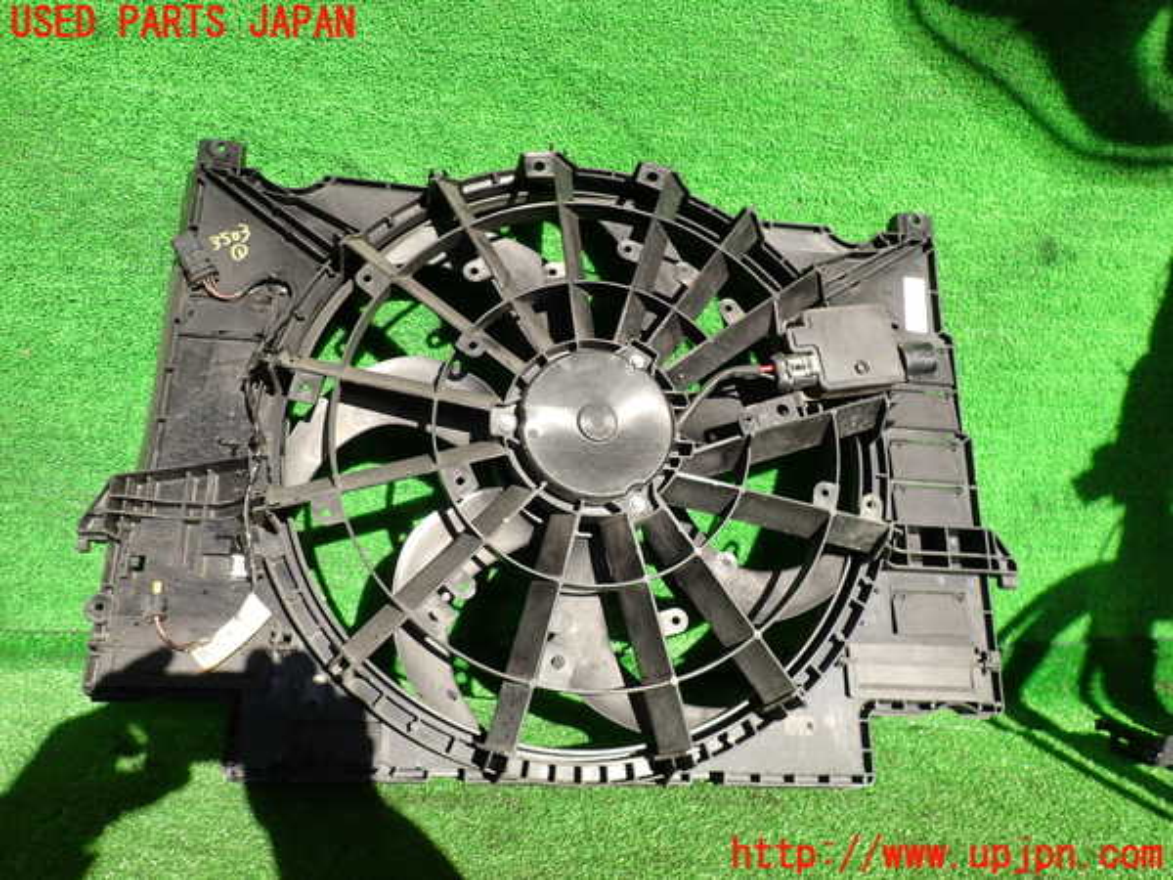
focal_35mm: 25
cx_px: 586
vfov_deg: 54.9
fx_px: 847
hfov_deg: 69.4
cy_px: 440
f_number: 2.8
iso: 100
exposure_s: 1/640
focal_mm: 4.5
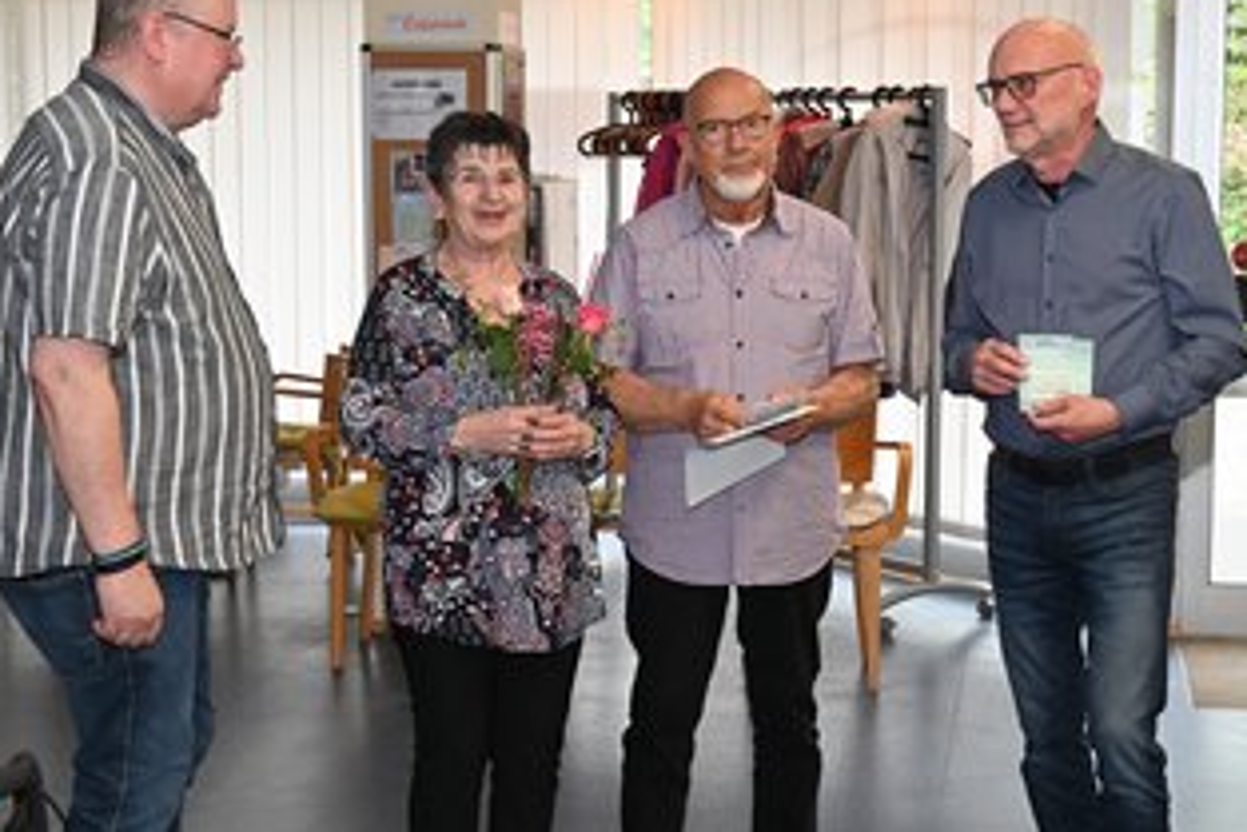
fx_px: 2391
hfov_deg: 29.2
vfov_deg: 19.7
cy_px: 496
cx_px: 745
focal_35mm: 69
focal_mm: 47
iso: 560
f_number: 5.3
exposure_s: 1/60
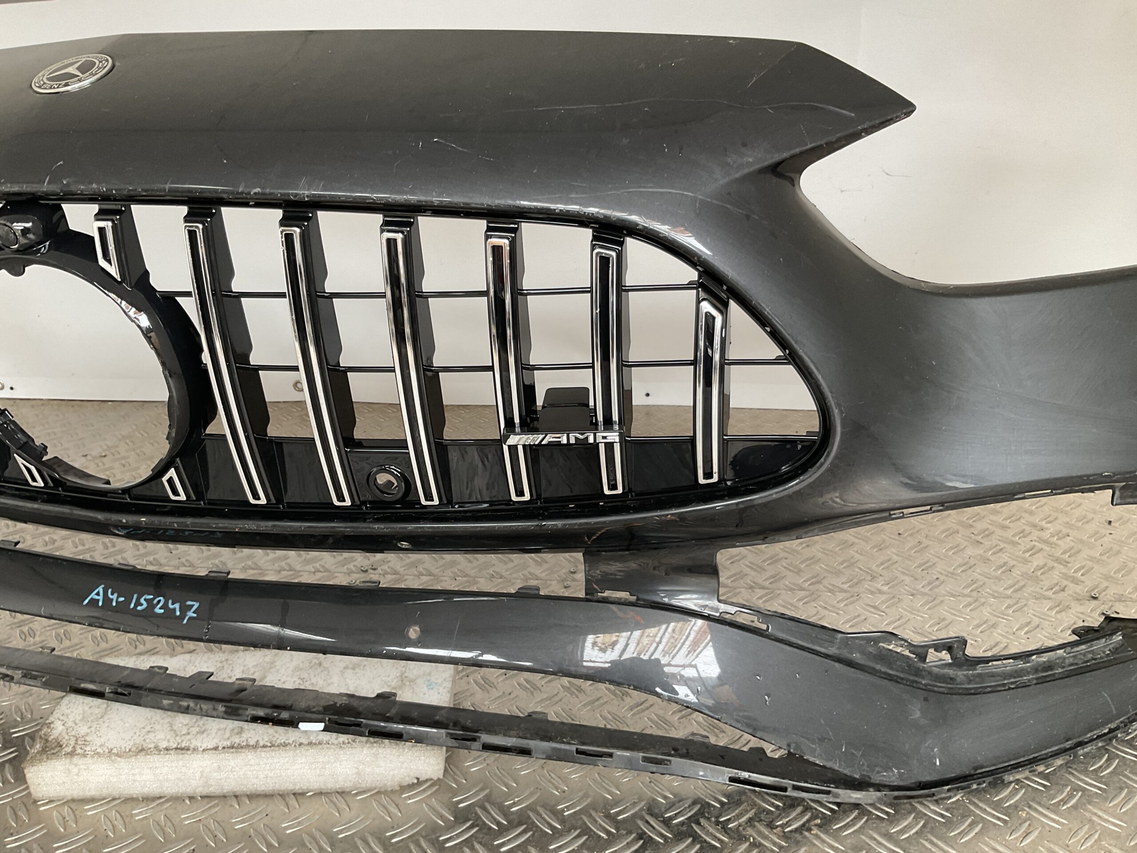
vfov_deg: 48.2
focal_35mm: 29
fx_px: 953
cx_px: 568
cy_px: 426
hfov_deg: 61.7
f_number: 1.8
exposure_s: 1/60
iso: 50
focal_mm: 3
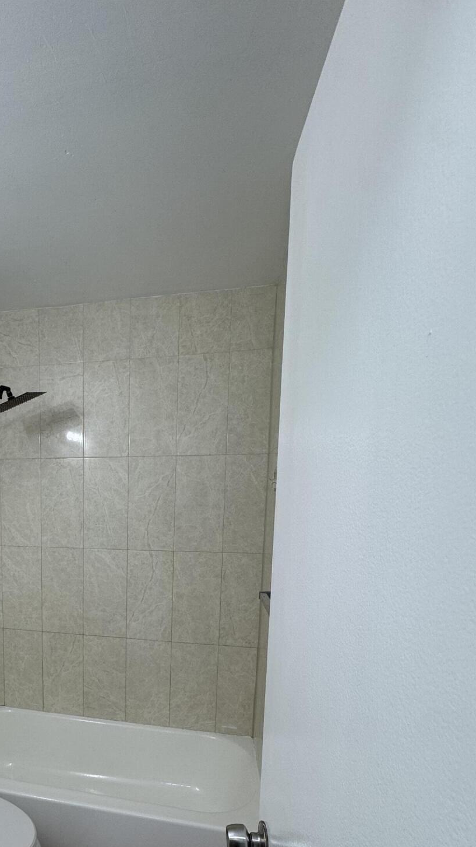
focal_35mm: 21
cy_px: 559
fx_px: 471
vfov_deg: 81.3
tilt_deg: -7.8
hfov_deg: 50.0
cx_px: 87
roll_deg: -0.1
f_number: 2.2
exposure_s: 1/120
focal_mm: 2.22
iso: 100
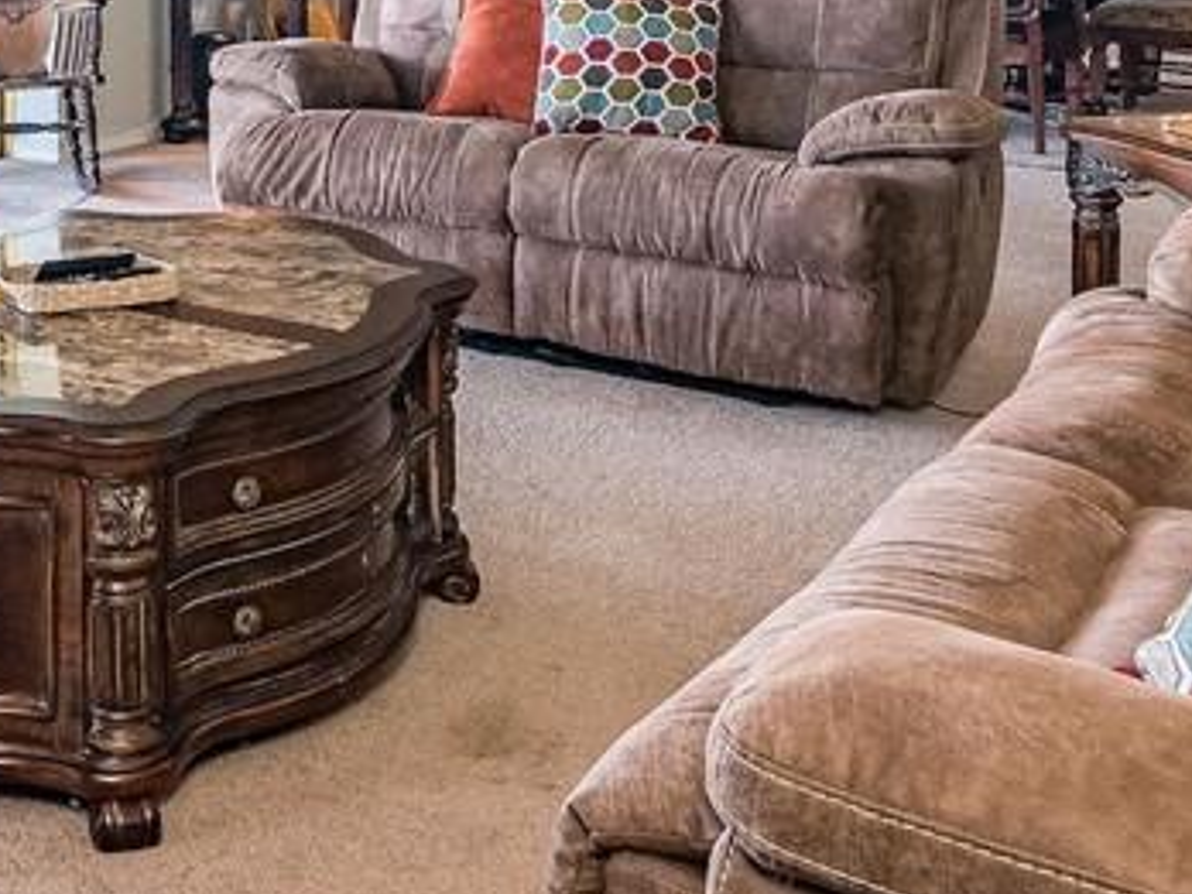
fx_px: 1825
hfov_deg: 33.7
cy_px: -123
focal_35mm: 53
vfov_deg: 25.3
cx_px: 58
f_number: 6.3
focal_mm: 9
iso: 200
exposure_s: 1/320
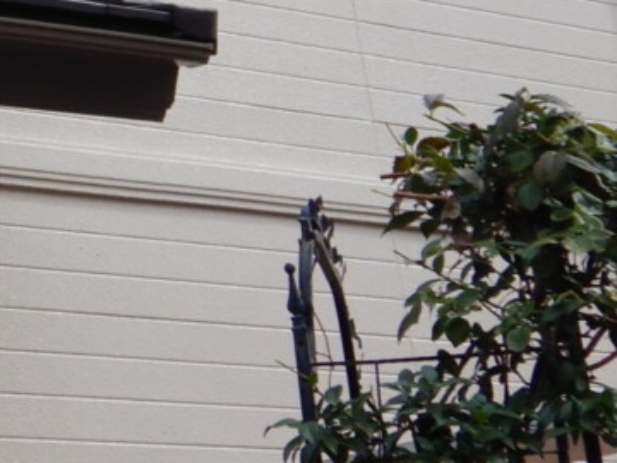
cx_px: -201
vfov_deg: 14.5
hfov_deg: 18.2
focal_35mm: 100
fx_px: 1782
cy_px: -42
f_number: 2.8
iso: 125
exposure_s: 1/1250
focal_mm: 4.3
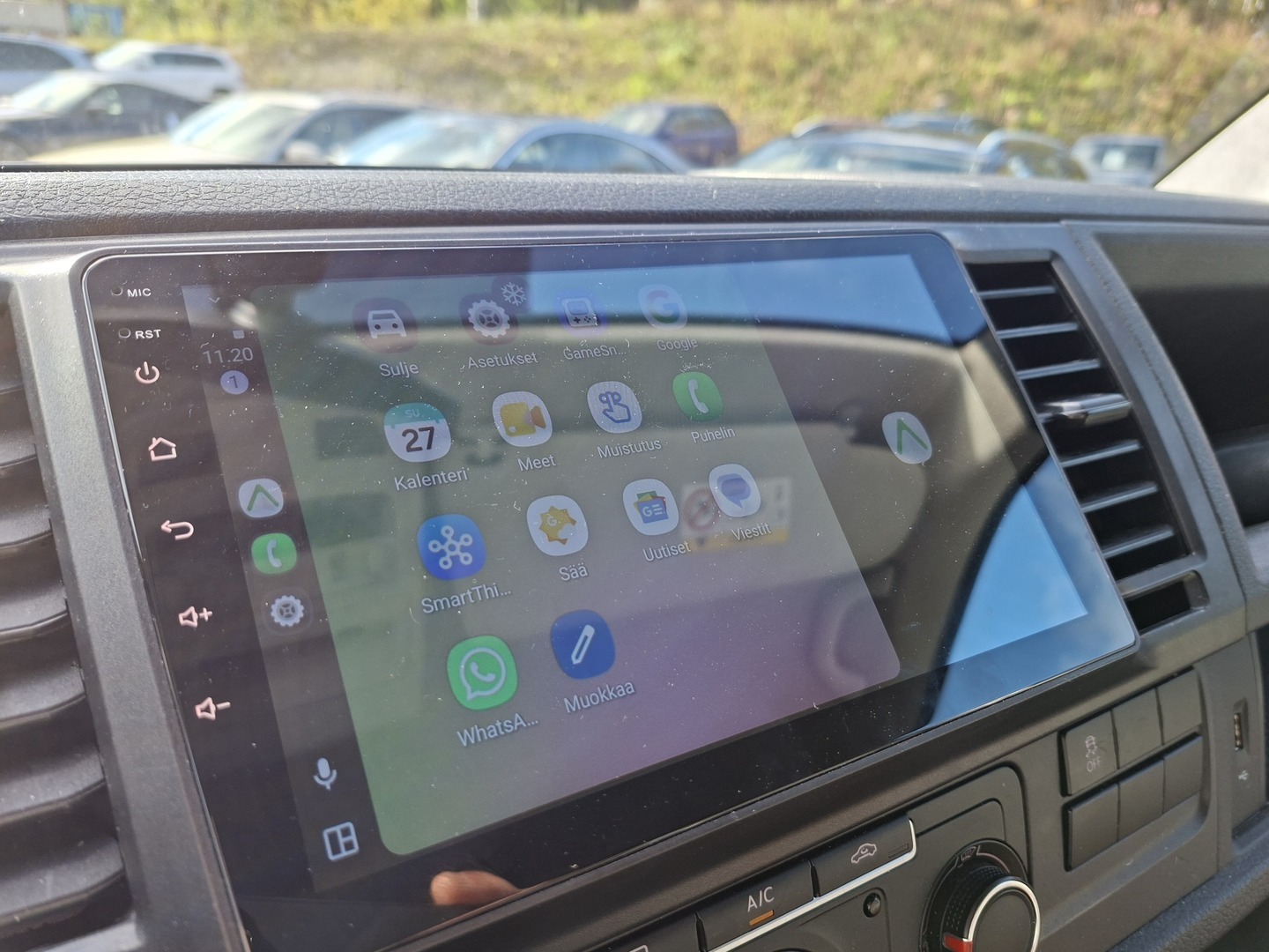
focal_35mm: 23
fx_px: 843
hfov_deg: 73.9
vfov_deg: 58.9
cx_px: 634
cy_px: 476
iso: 50
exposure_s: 1/113
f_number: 1.8
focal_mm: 5.54
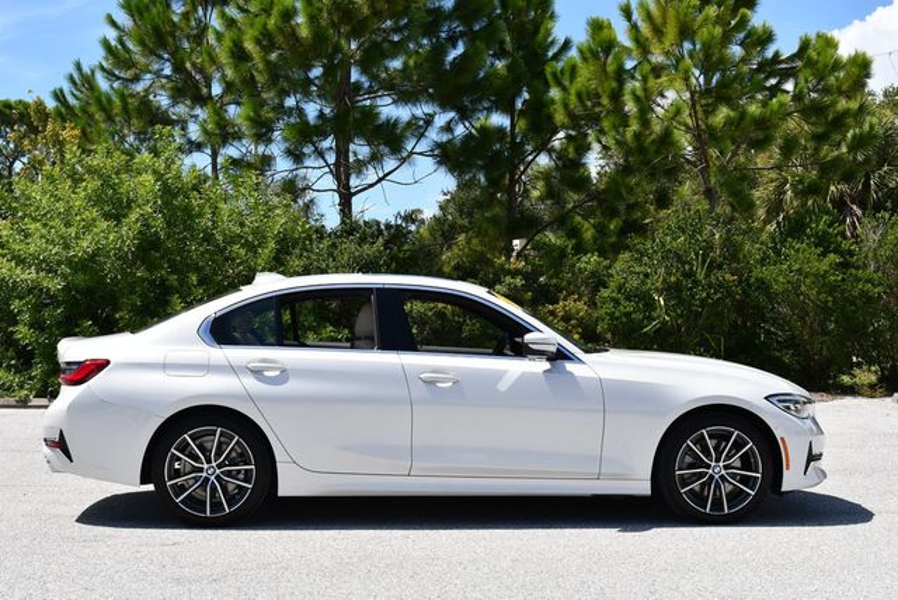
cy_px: 300
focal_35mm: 52
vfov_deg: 26.0
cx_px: 449
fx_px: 1298
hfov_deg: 38.2
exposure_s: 1/250
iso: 110
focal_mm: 26
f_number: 8
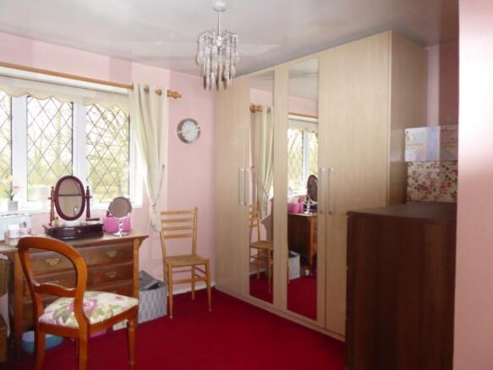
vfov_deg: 56.8
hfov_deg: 71.6
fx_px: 342
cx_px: 246
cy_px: 185
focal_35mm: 24
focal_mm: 4.3
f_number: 3.3
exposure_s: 1/60
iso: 800
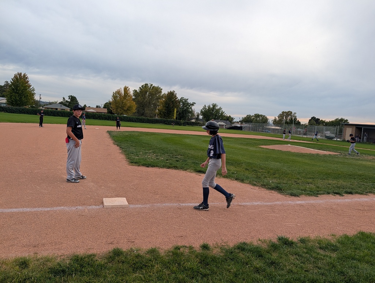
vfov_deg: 56.9
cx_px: 188
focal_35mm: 24
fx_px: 260
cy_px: 142
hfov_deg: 71.5
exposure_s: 1/499
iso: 20
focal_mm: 6.9
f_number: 1.68
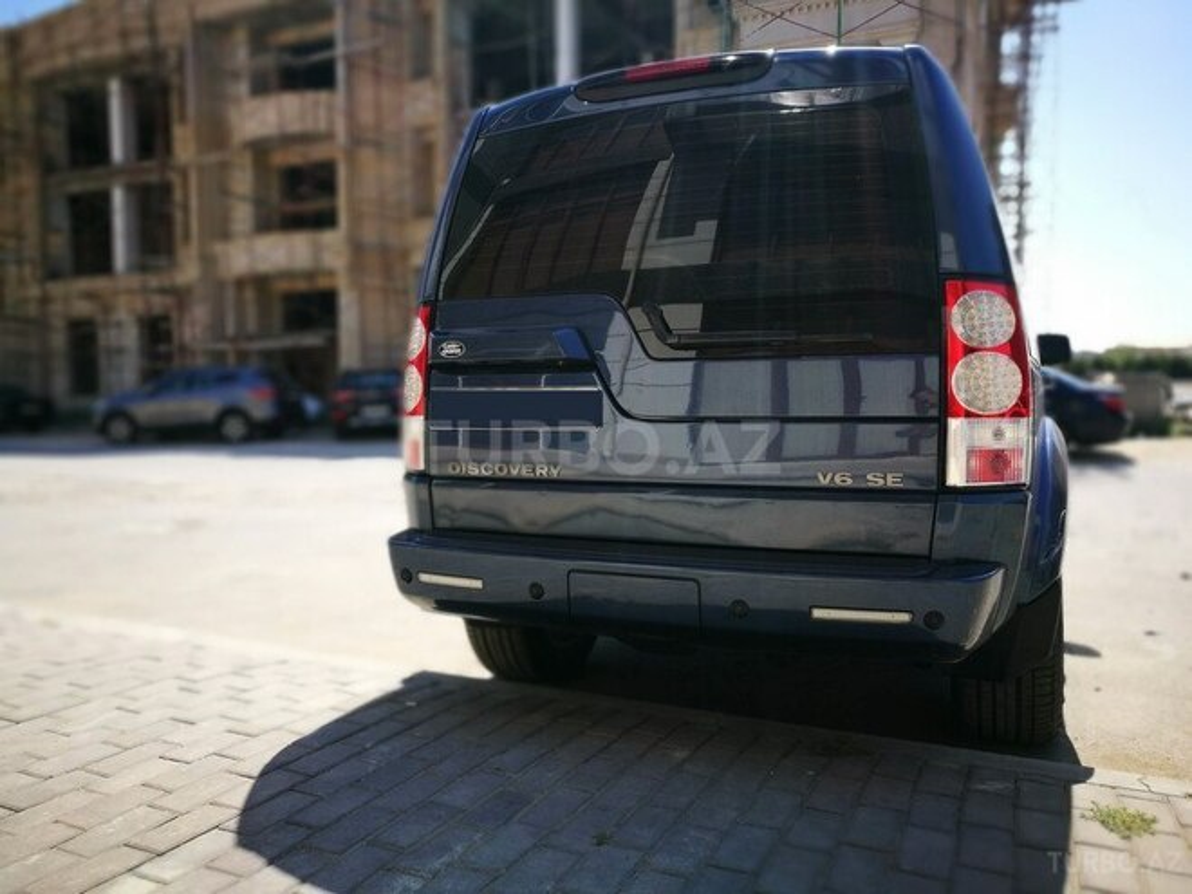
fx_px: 930
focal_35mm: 27
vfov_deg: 51.4
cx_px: 596
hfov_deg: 65.3
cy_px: 447
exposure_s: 1/506
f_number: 4
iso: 50
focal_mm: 4.5
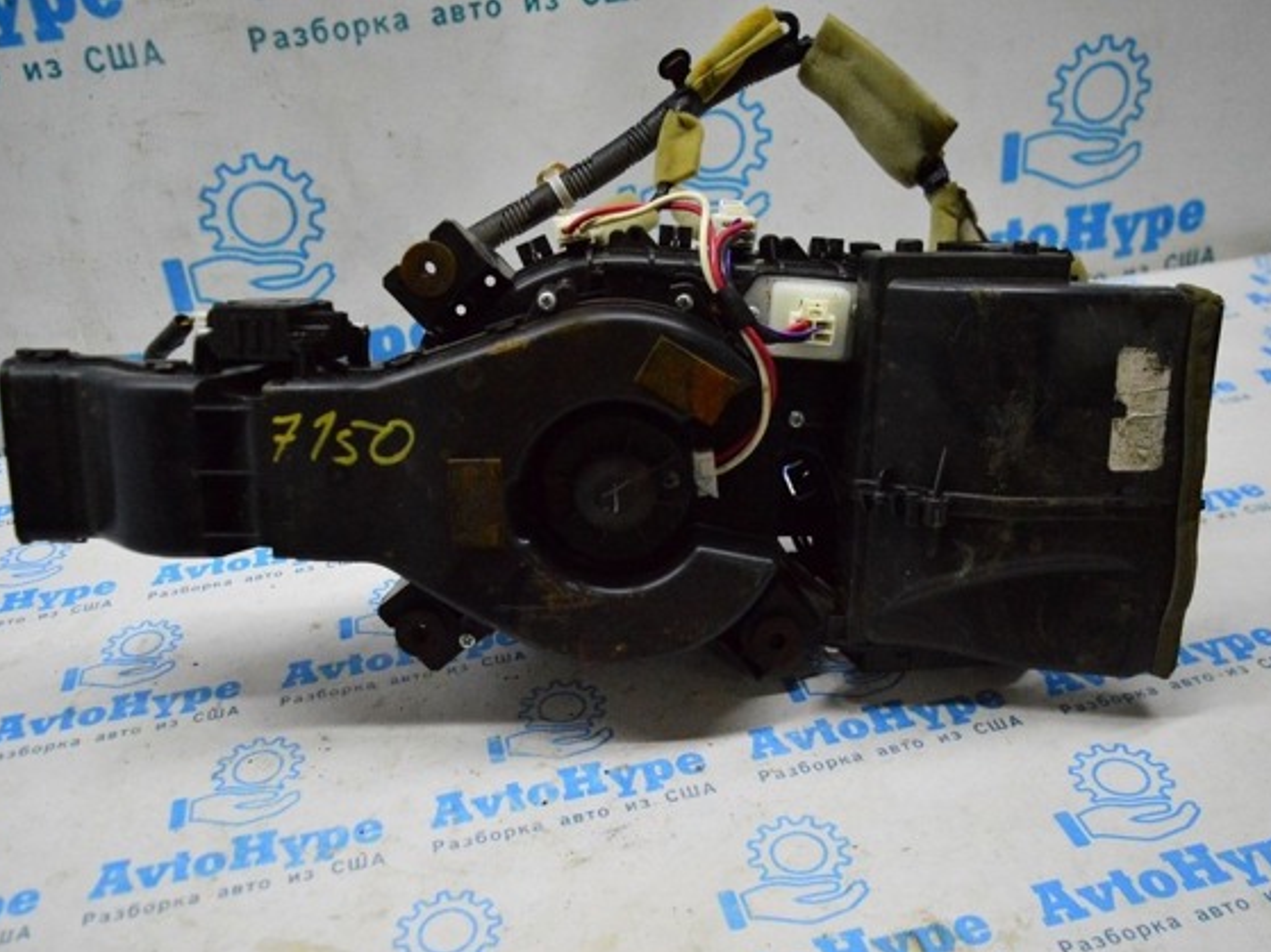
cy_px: 481
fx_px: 1211
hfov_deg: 55.3
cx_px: 591
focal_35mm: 33
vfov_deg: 42.9
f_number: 3.8
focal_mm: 20
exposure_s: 1/1000
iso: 6400
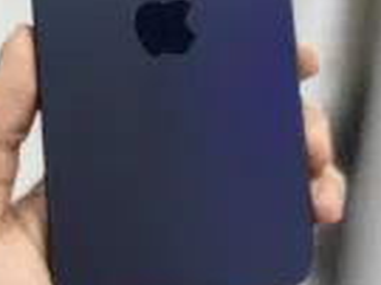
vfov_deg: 20.2
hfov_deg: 27.4
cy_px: 20
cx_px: 155
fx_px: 781
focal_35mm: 71
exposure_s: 1/100
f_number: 1.78
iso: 80
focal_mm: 6.76
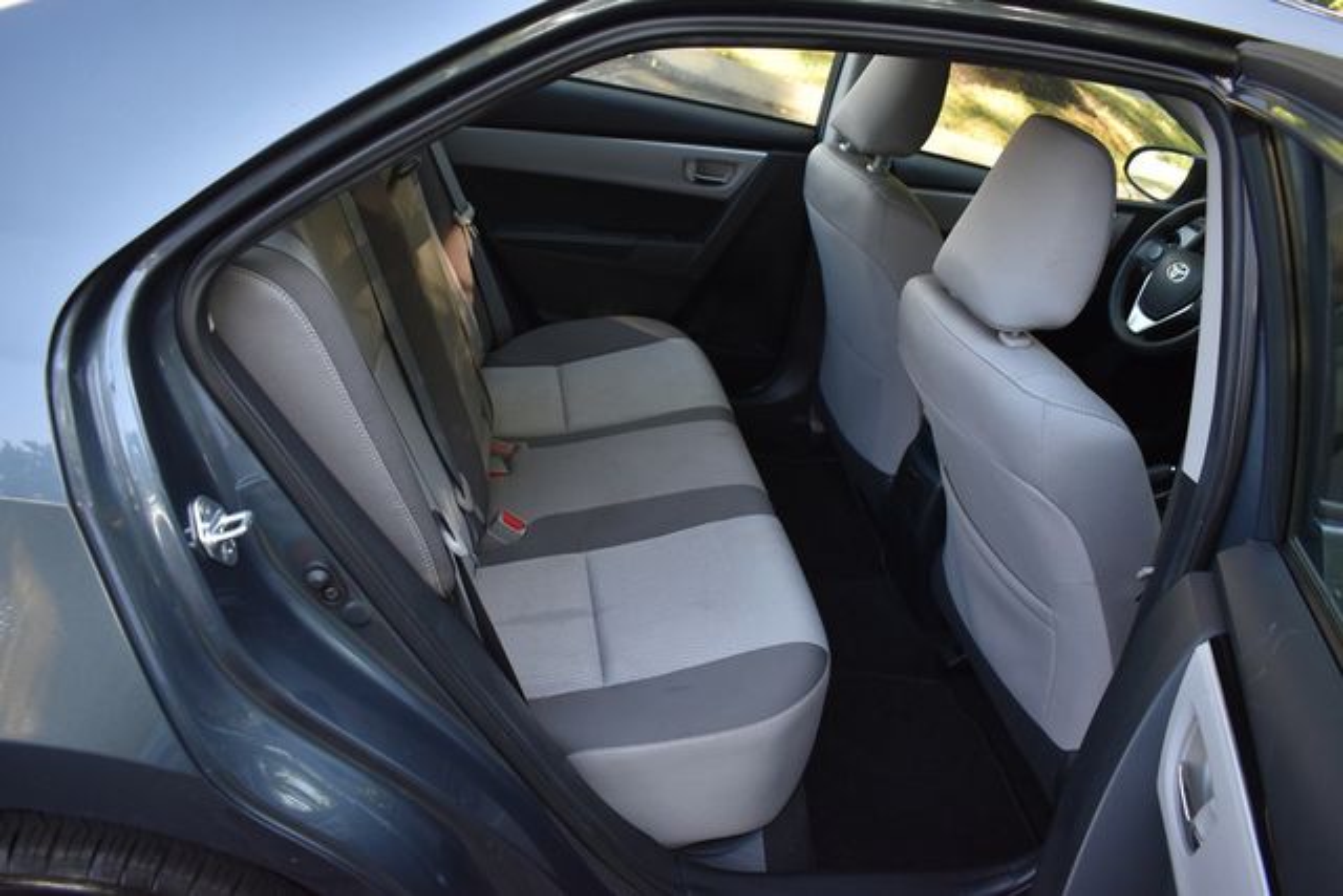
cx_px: 672
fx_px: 1007
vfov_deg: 48.0
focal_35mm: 27
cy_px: 448
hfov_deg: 67.4
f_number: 3.5
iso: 640
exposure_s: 1/250
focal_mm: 18
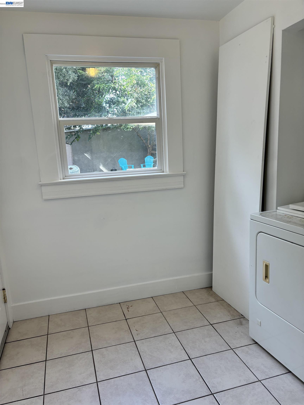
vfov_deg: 67.3
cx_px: 152
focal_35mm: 26
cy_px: 202
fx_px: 304
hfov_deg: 53.1
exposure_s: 1/120
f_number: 1.6
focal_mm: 5.96
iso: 50
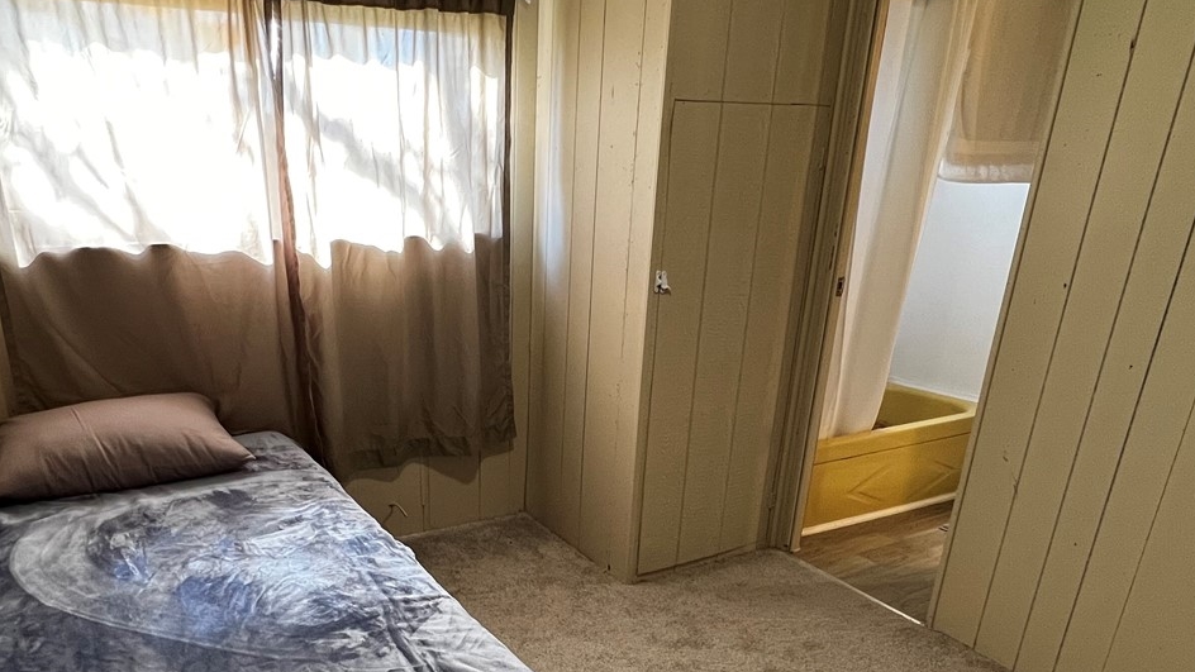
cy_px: 506
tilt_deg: -22.5
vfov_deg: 46.0
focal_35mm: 24
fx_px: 760
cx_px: 485
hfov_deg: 75.6
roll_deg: +0.1
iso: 320
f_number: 1.8
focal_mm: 1.57
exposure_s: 1/60
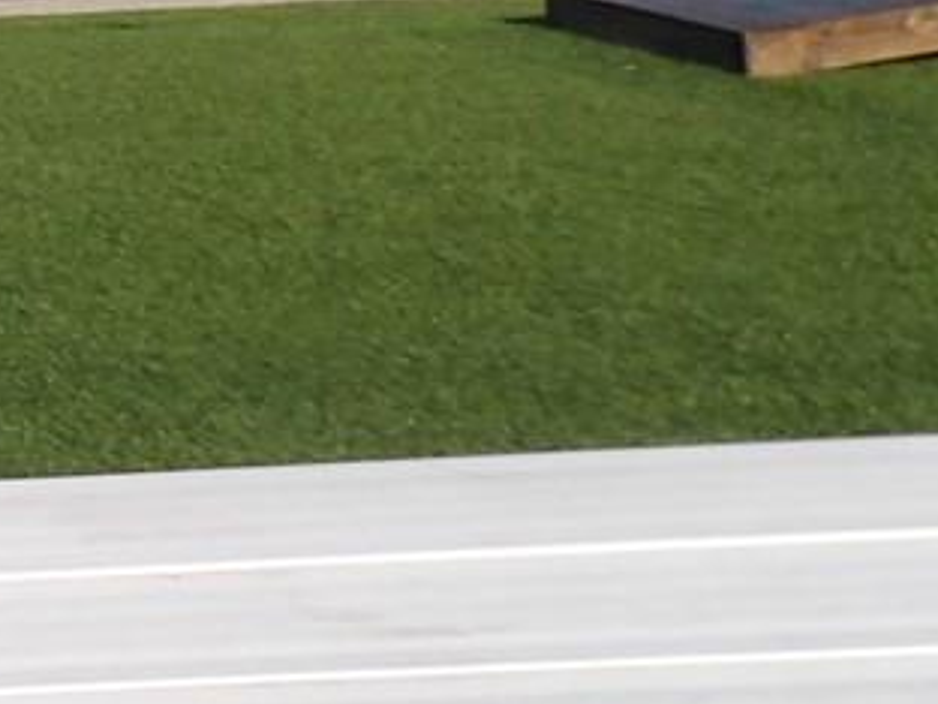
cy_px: -123
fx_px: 3333
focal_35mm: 123
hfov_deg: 12.1
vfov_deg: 11.8
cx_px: -1443
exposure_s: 1/805
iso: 100
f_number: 4.6
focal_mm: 4.3
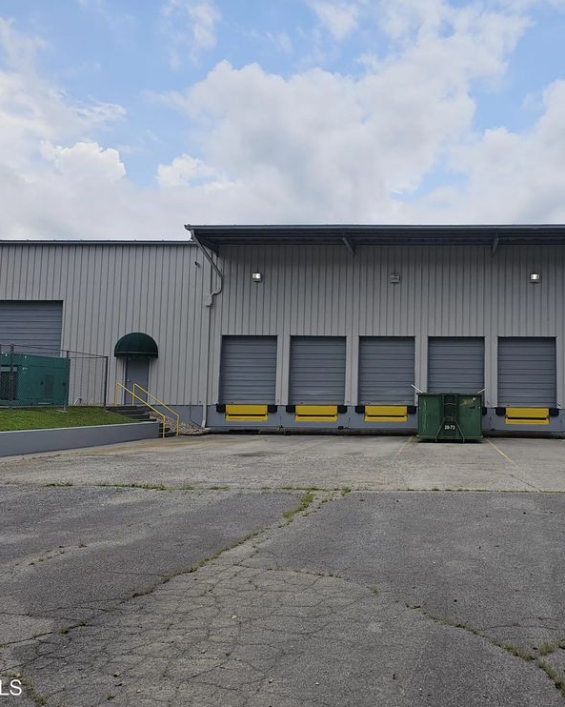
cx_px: 420
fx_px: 648
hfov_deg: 45.5
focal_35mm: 31
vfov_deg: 57.2
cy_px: 355
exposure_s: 1/937
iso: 10
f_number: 1.7
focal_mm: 6.3
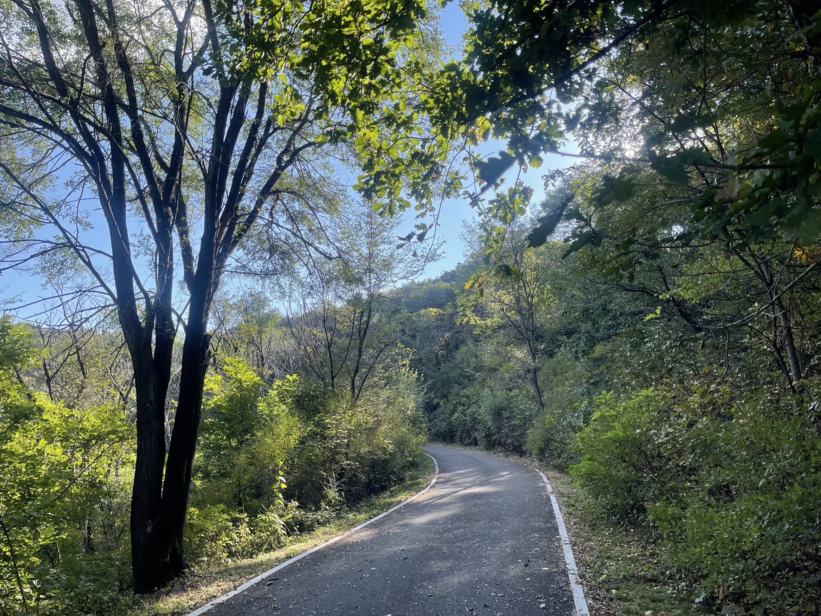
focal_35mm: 26
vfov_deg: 53.1
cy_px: 308
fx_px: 617
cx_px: 410
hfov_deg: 67.3
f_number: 1.6
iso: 32
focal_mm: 5.1
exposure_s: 1/1212
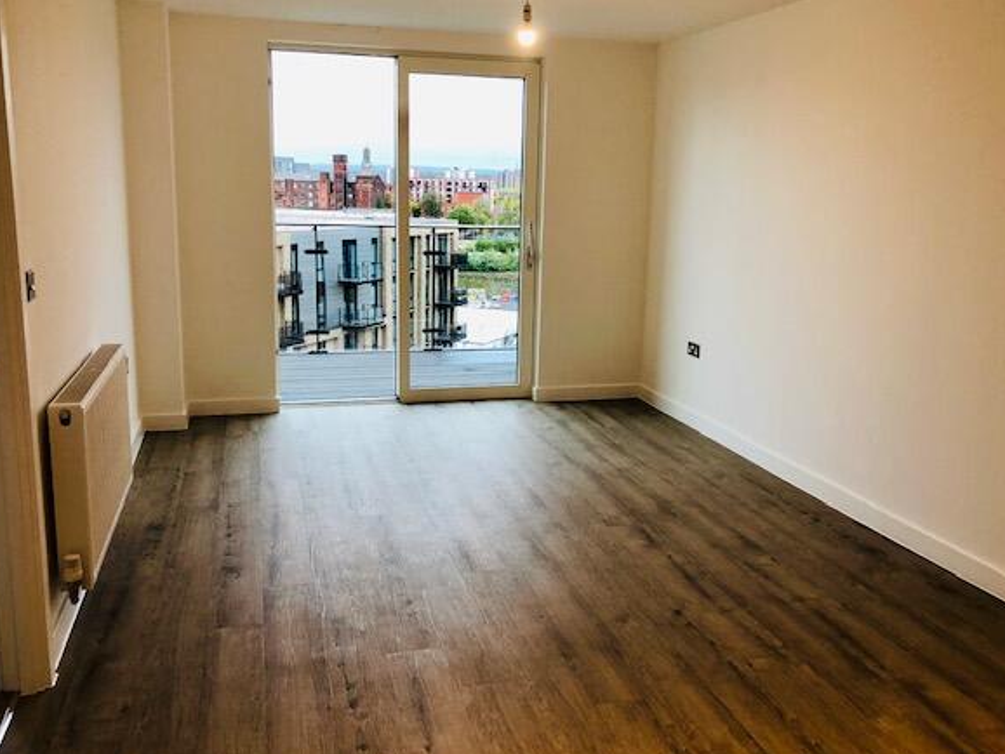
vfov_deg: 45.5
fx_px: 900
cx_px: 504
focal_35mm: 31
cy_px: 360
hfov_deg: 58.3
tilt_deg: -9.8
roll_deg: -1.0
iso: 25
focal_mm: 3.99
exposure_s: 1/33
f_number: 1.8
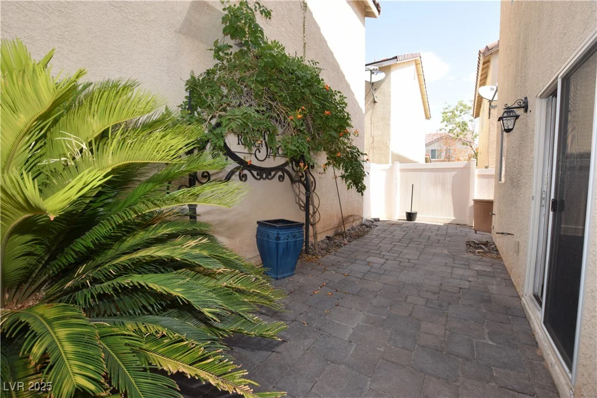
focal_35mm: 15
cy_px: 199
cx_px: 298
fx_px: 249
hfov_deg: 100.4
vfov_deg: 77.3
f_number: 5.6
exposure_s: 1/125
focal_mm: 10
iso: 100
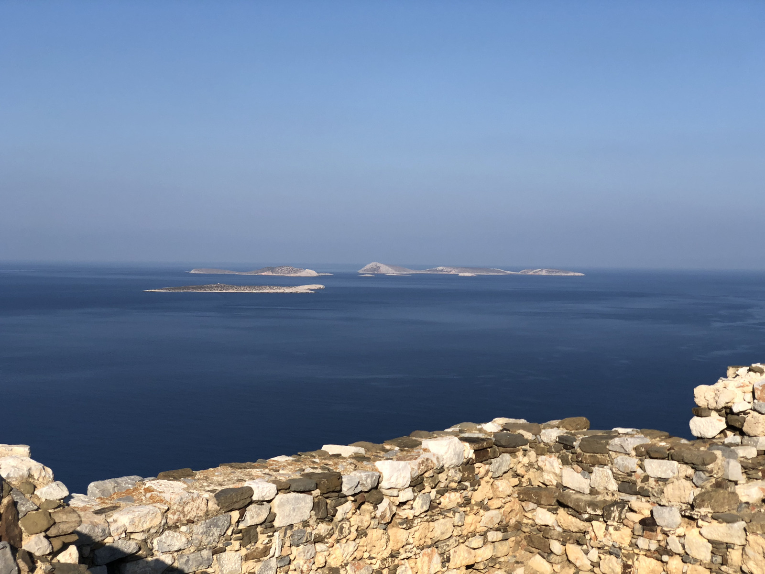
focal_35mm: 52
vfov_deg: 28.0
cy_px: 287
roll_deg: +0.1
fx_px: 1149
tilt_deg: -0.3
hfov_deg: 36.8
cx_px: 382
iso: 16
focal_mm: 6
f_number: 2.4
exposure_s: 1/1453
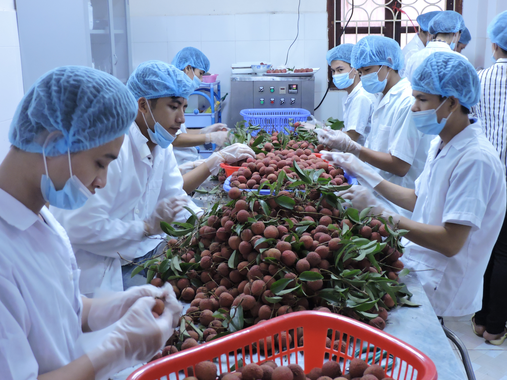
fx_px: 630
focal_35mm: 43
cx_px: 254
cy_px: 190
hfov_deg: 43.9
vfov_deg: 33.6
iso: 800
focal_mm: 7.7
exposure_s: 1/30
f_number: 3.4
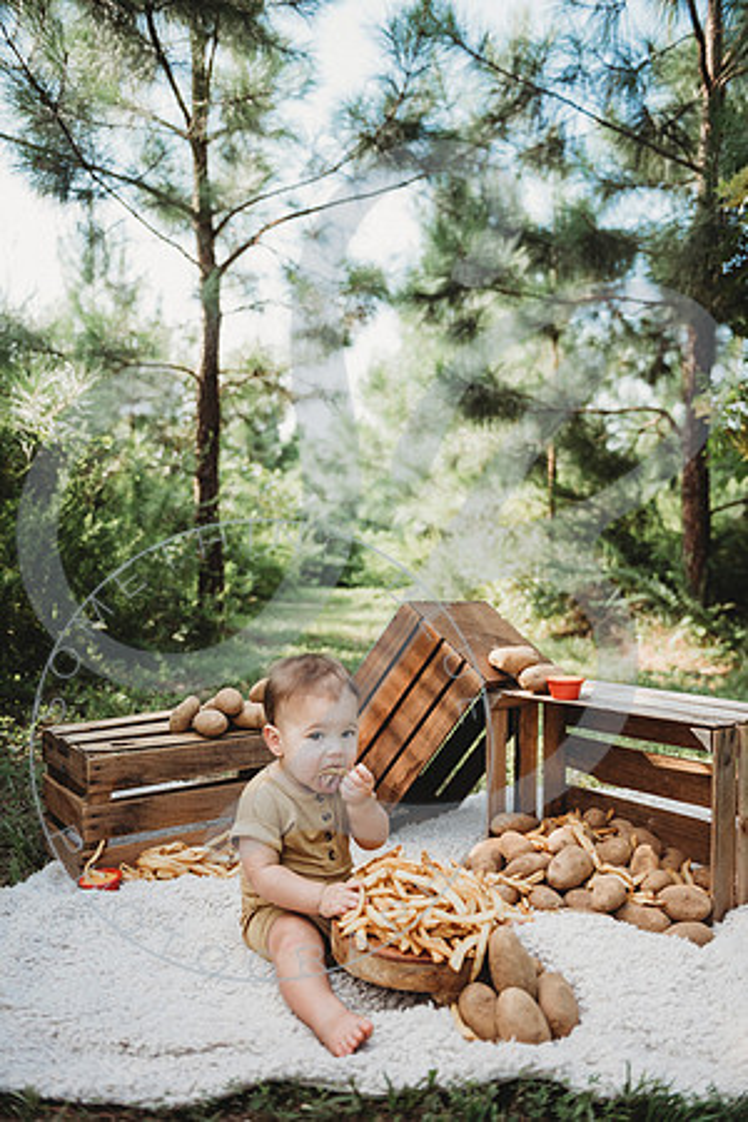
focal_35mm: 31
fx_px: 966
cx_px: 374
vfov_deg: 60.3
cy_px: 561
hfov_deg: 42.3
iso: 100
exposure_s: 1/320
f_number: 2.8
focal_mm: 31
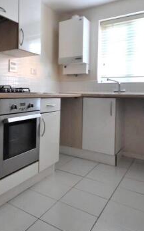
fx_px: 182
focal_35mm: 29
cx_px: 3
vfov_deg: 64.0
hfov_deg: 38.7
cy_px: 91
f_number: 4
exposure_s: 1/8
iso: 320
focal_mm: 10
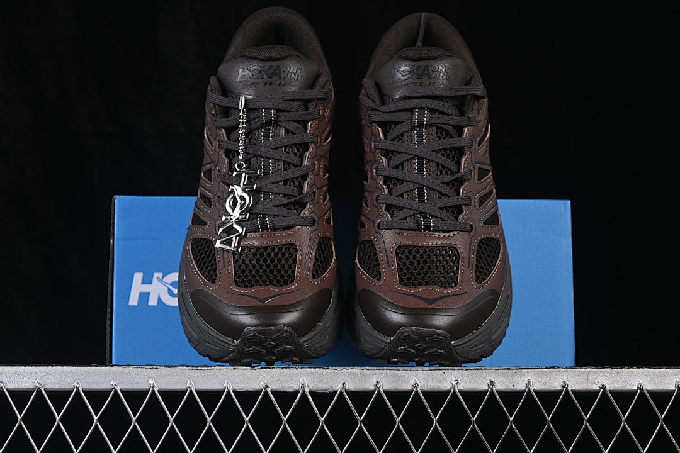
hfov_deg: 27.0
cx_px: 340
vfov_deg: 18.2
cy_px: 226
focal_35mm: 75
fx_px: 1417
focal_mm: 50
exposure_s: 1/60
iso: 160
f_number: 6.3
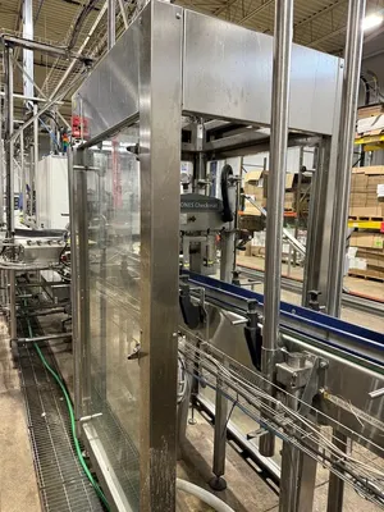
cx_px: 192
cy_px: 256
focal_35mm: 24
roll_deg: -1.9
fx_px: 355
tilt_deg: -6.6
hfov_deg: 56.8
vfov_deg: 71.6
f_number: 1.78
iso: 320
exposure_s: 1/60
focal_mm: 6.76
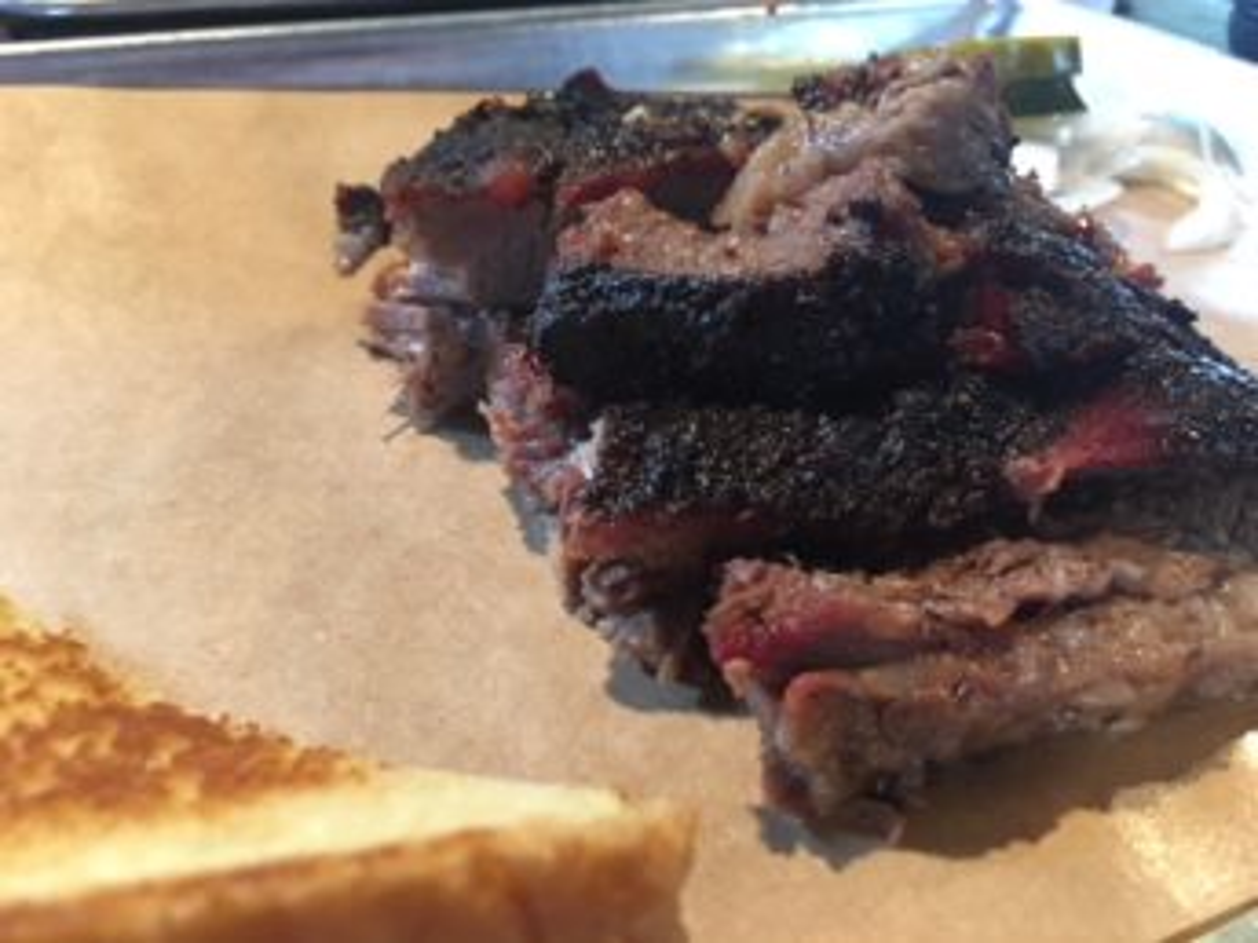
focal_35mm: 29
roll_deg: -5.5
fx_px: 1054
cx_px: 629
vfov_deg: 48.2
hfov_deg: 61.7
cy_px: 472
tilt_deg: -33.2
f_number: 2.2
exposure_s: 1/10
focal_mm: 4.15
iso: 100
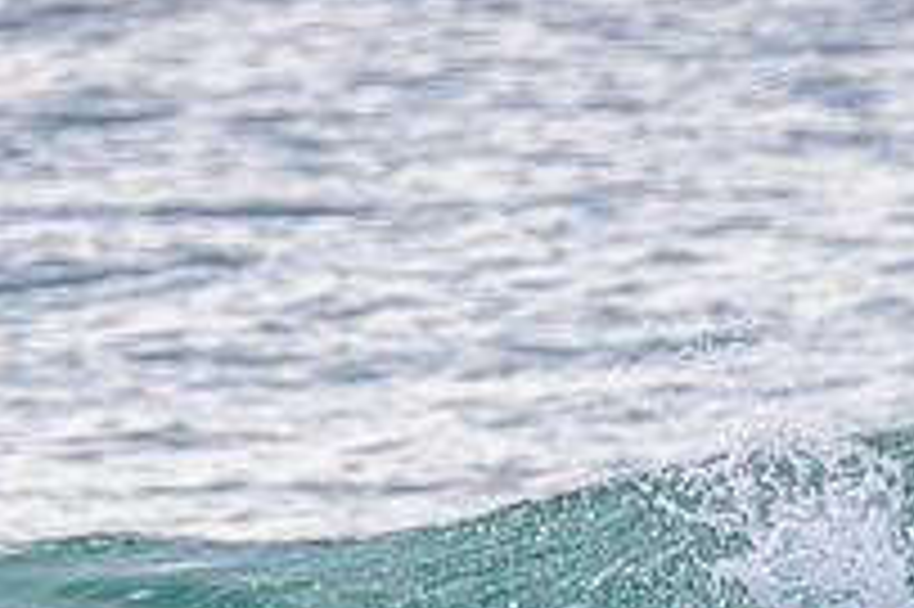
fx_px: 70015
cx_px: 554
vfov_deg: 0.5
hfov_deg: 0.7
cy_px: 646
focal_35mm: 2760
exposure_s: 1/2000
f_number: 11
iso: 2000
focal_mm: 800
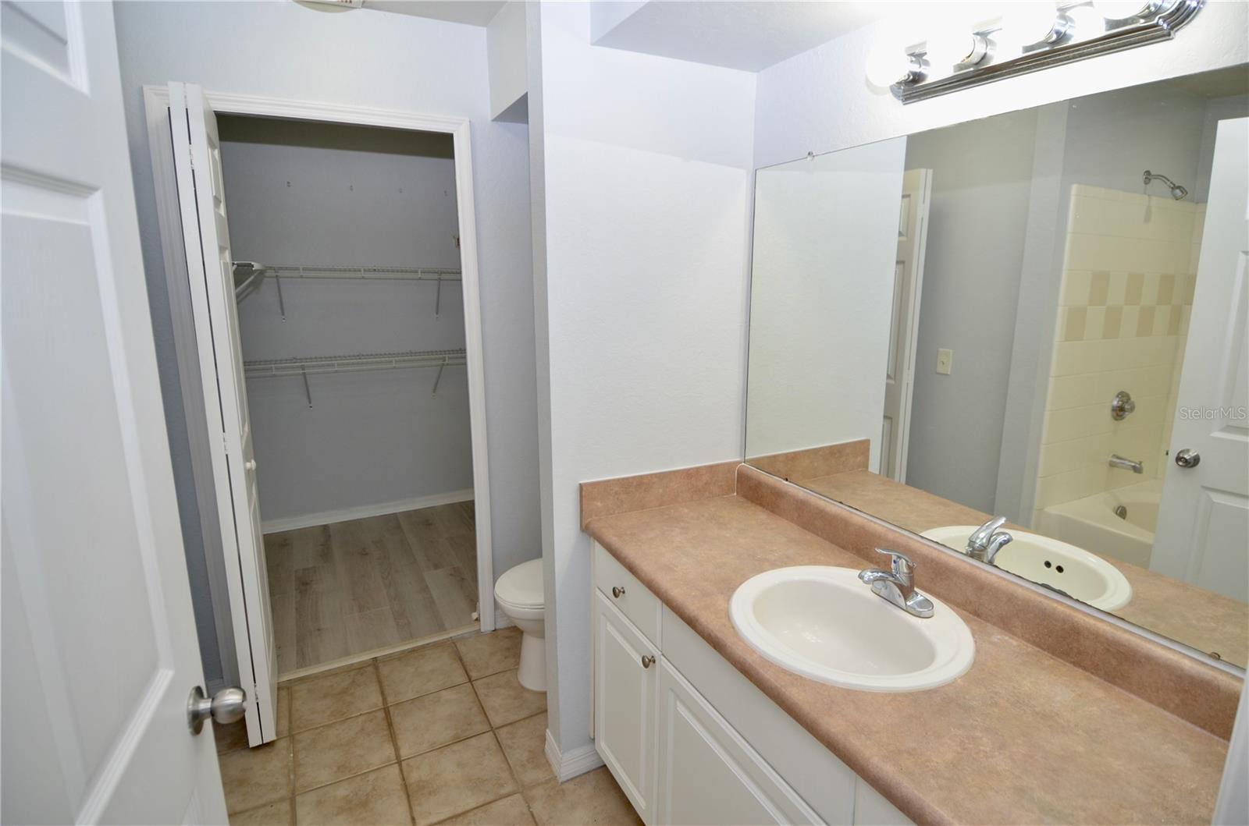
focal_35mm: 18
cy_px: 413
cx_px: 624
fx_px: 623
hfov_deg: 90.1
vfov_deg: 67.1
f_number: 4
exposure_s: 1/80
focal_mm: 12
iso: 200
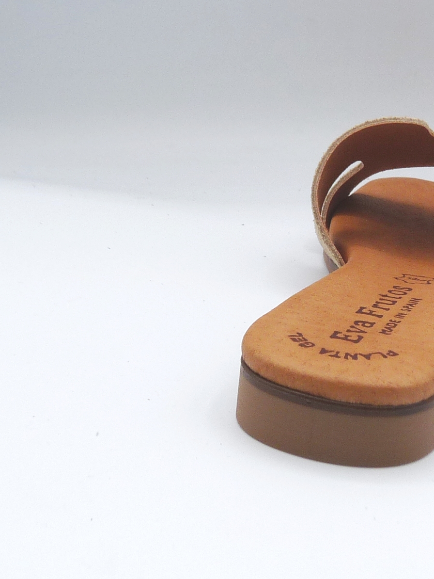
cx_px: 372
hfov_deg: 21.6
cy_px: 290
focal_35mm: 67
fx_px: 1120
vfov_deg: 29.0
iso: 100
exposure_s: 1/200
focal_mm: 4.9
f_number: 5
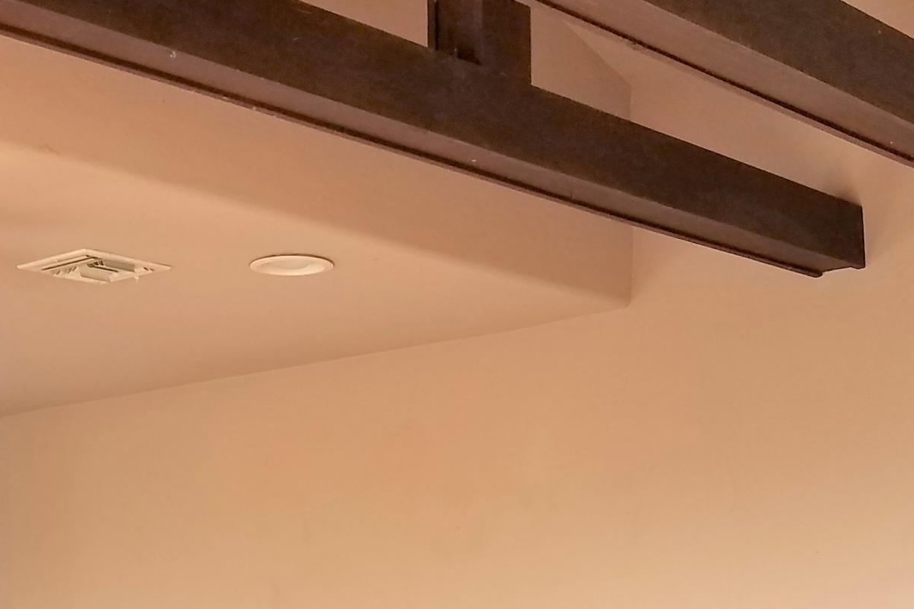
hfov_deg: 30.0
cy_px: 730
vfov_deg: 19.2
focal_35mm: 67
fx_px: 1701
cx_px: 355
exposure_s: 1/50
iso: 64
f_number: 1.7
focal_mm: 4.2
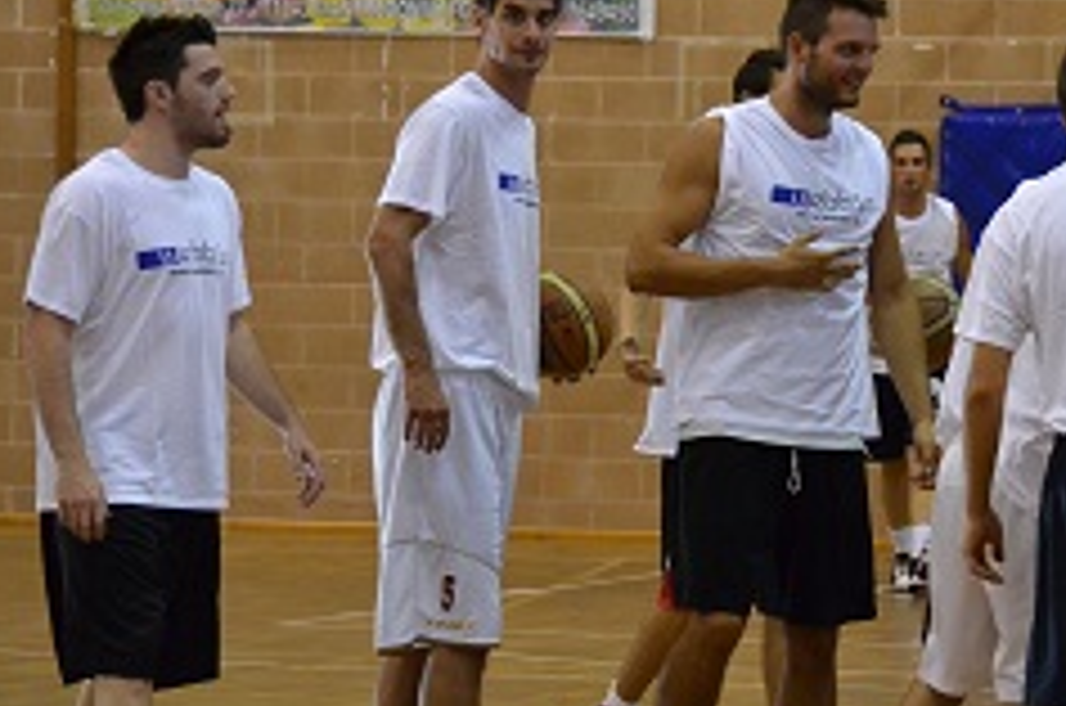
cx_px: 837
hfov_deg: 9.4
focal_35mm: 218
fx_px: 6442
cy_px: 355
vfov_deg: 6.3
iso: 3200
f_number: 4.5
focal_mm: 86
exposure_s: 1/400
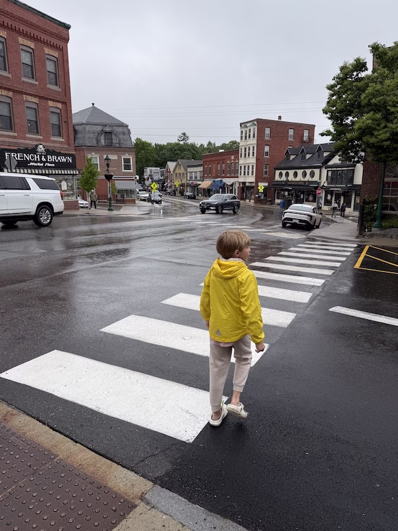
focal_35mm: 24
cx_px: 199
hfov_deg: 56.8
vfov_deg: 71.6
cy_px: 266
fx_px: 368
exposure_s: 1/1046
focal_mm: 6.76
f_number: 1.78
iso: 80
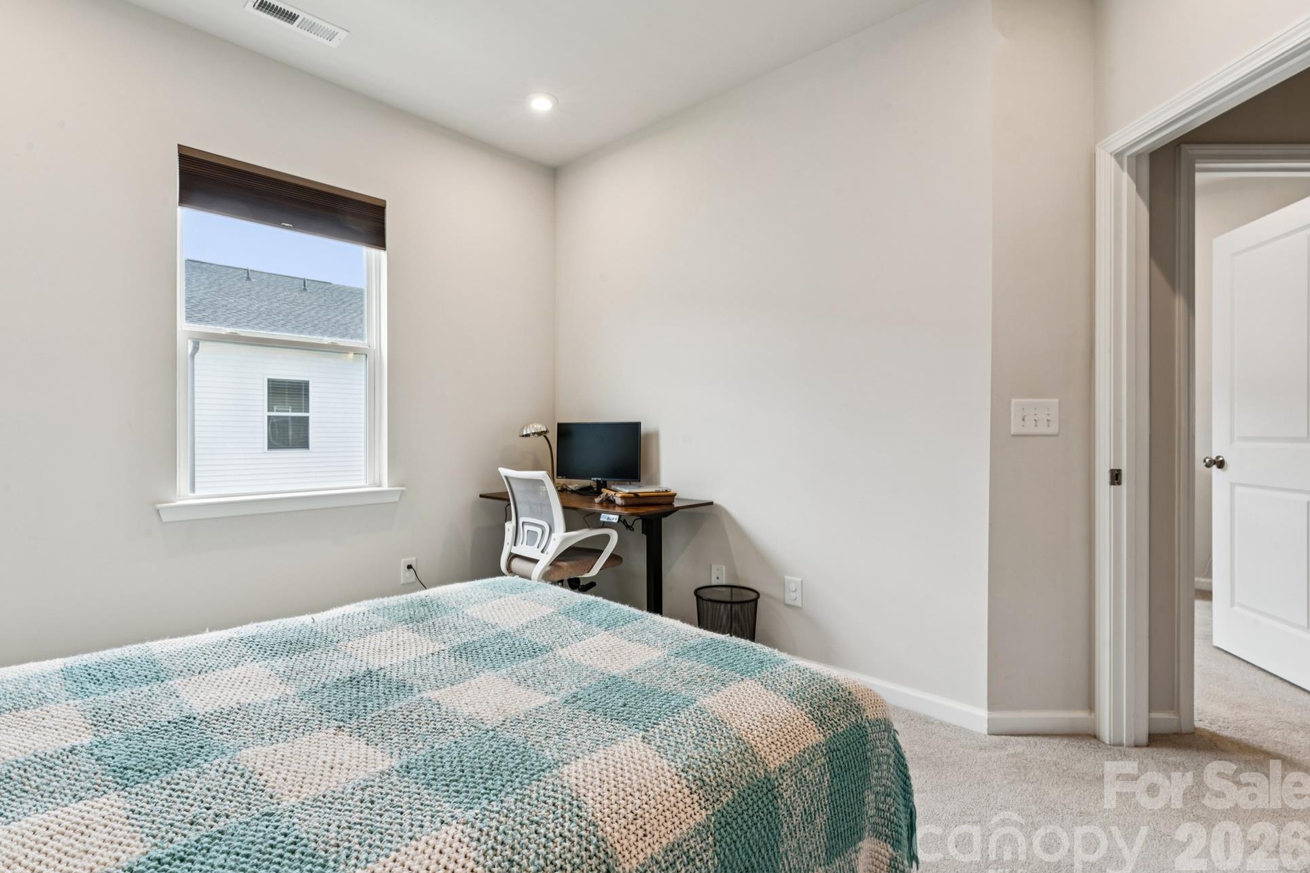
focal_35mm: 18
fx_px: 638
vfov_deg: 68.8
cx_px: 625
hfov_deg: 91.5
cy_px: 431
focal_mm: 16.5
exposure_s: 1/5
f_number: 13
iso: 100
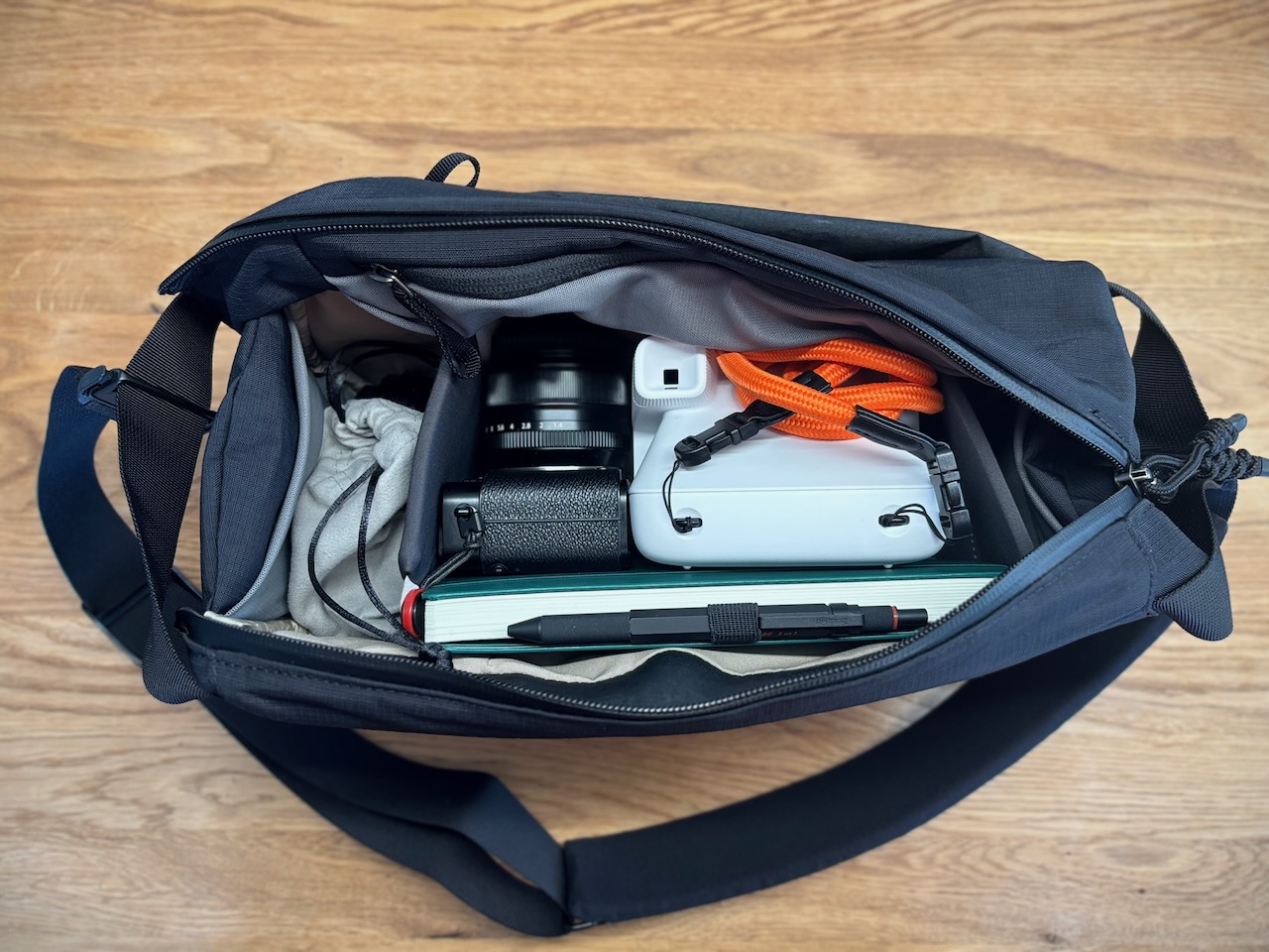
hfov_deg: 67.3
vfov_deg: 53.1
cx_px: 634
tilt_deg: -84.9
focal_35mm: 26
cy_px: 476
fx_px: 953
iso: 125
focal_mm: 5.96
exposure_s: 1/121
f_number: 1.6
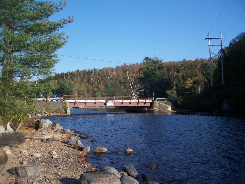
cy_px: 92
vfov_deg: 37.7
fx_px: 269
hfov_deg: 49.0
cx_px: 122
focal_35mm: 38
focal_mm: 6.3
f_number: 2.8
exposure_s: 1/1000
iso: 80
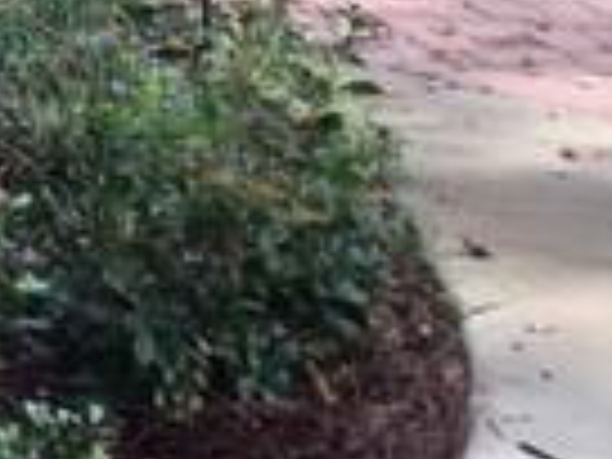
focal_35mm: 136
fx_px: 2404
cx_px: -112
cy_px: -540
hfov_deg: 14.1
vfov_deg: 9.9
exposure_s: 1/129
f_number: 2.2
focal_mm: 4.15
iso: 25
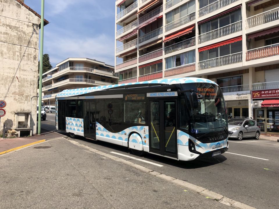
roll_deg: -0.6
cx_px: 140
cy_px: 104
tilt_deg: +1.9
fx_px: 226
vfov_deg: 49.7
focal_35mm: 28
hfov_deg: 63.4
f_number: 1.8
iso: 25
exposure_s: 1/2667
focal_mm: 4
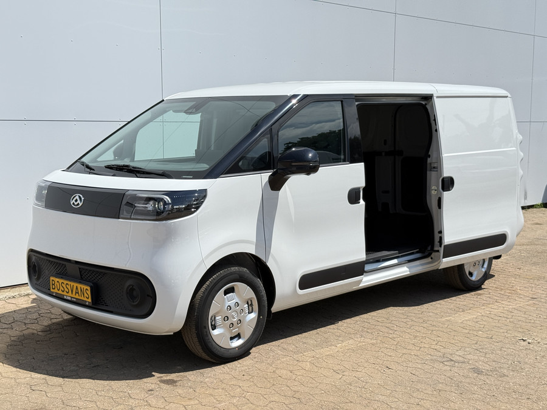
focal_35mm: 48
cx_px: 274
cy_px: 205
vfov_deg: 30.3
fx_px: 758
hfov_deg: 39.7
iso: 64
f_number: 1.78
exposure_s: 1/6024
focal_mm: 6.76
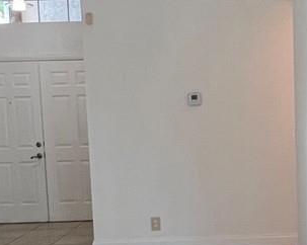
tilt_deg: -7.4
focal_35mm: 67
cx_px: 265
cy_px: 186
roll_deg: +2.1
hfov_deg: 27.5
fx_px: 608
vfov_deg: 22.6
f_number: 1.8
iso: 250
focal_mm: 1.57
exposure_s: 1/120
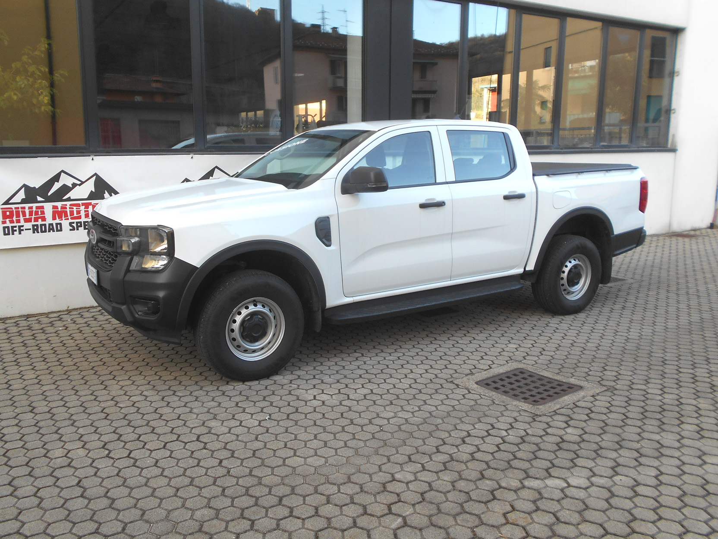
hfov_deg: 67.3
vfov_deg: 53.1
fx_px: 539
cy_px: 270
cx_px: 359
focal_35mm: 26
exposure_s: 1/100
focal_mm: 4.6
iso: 80
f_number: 3.2
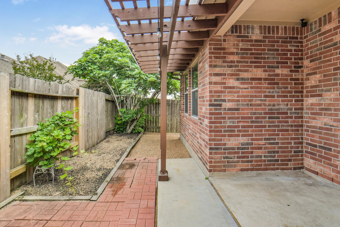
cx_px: 164
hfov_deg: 93.2
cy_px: 113
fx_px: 161
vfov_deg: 70.5
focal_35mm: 17
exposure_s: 1/200
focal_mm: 14
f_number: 11
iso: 500
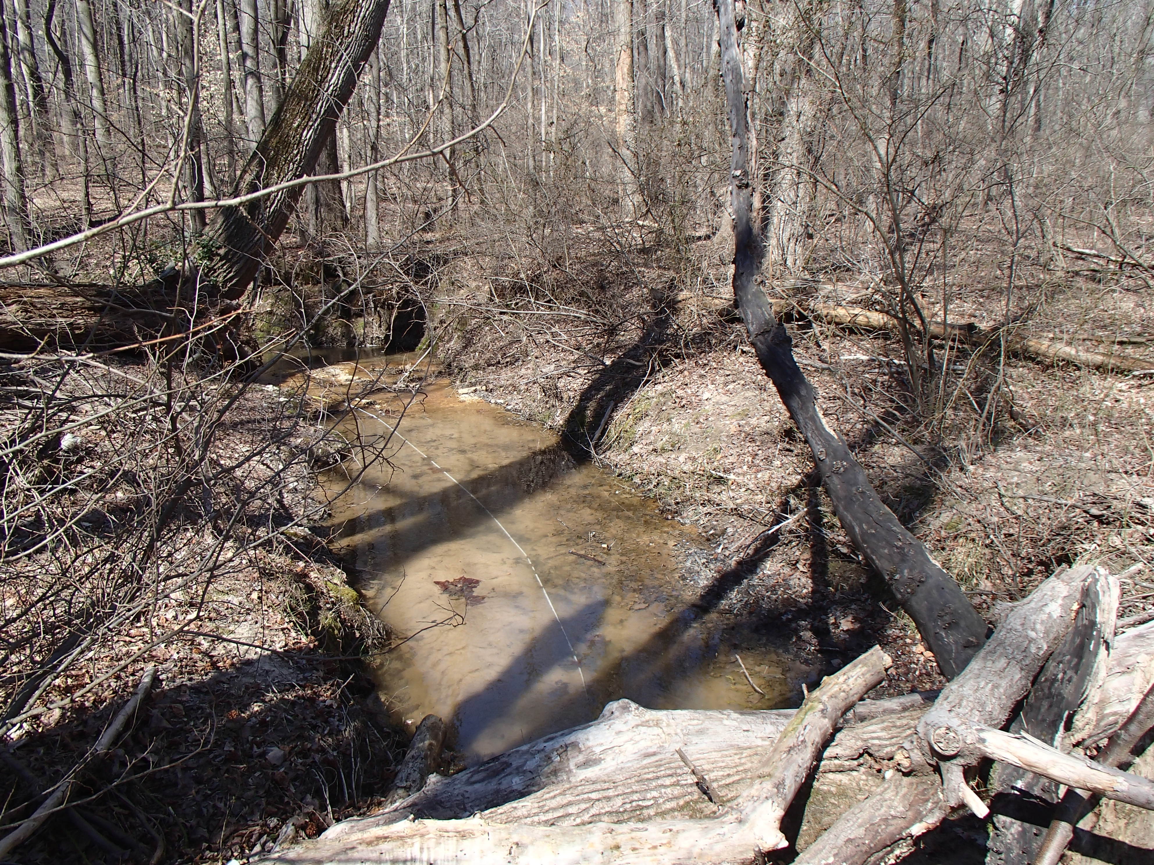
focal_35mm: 28
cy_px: 432
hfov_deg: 63.4
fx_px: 933
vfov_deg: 49.7
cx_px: 577
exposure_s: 1/400
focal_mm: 5
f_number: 3.9
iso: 100
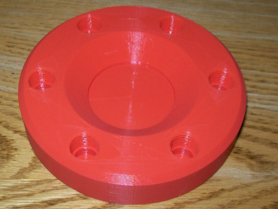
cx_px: 139
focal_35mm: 36
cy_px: 104
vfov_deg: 39.6
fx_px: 289
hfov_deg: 51.4
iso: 80
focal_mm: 6
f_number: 2.7
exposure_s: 1/64
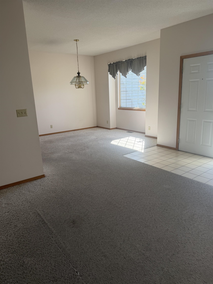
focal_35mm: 24
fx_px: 197
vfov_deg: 71.6
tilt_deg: -14.1
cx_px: 106
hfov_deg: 56.8
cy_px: 142
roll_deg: +1.4
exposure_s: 1/367
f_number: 1.78
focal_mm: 6.76
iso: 100
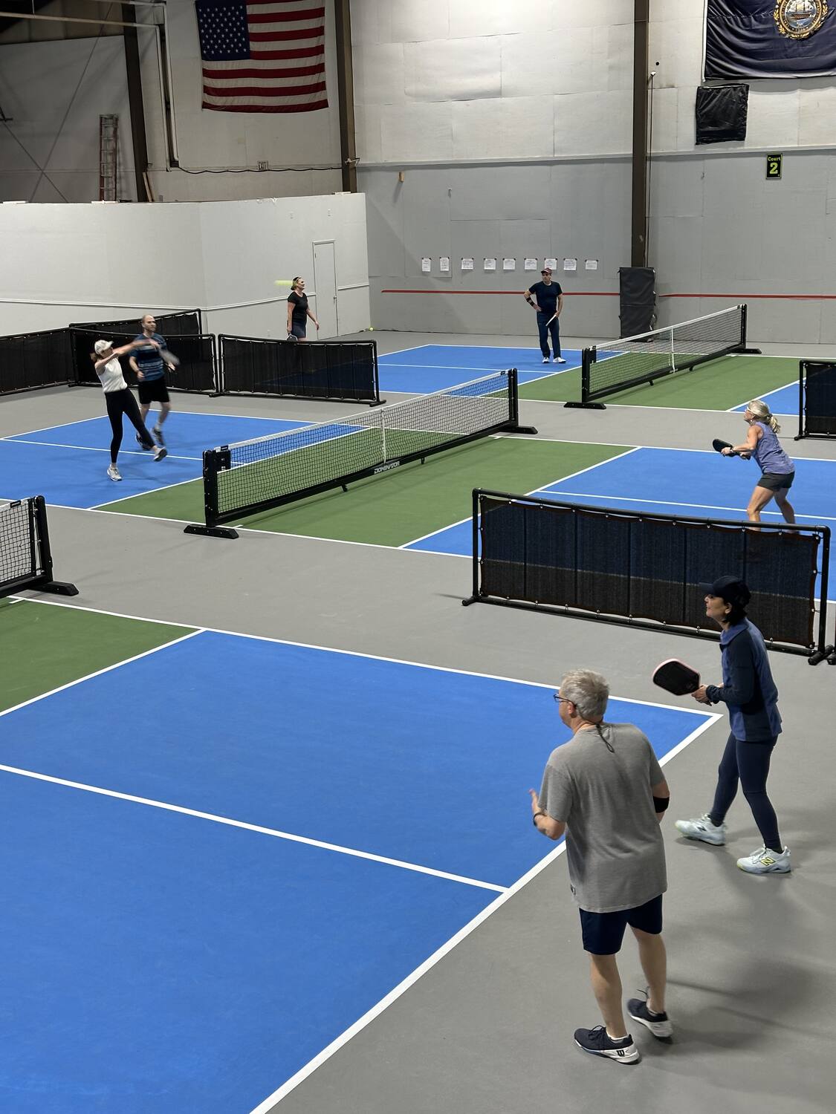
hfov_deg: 30.3
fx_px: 1546
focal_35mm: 48
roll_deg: +1.1
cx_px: 418
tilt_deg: -14.3
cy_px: 557
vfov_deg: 39.7
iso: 64
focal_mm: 6.86
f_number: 1.78
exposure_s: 1/60
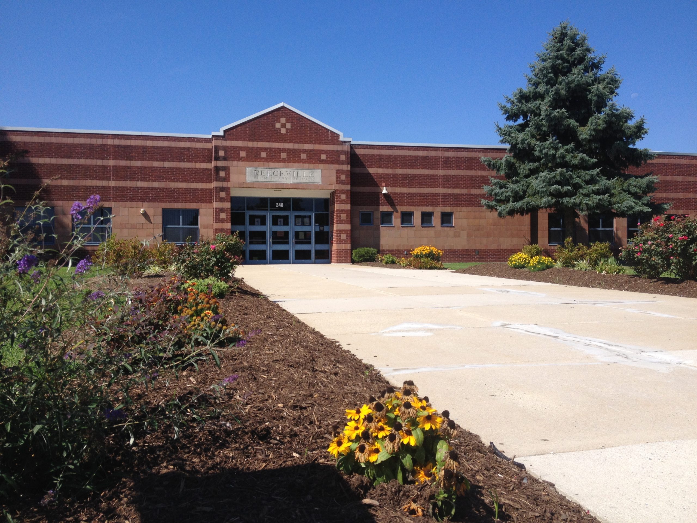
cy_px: 262
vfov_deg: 40.7
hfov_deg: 52.6
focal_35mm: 35
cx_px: 348
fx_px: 705
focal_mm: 4.28
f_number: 2.4
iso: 50
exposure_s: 1/2045
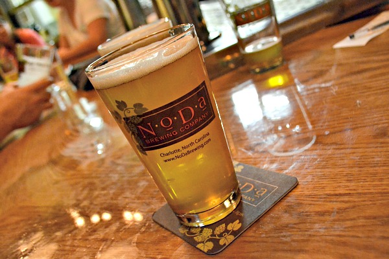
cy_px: 130
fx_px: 389
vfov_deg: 36.9
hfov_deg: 53.1
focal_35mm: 36
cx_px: 194
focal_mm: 24
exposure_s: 1/30
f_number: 4
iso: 3200
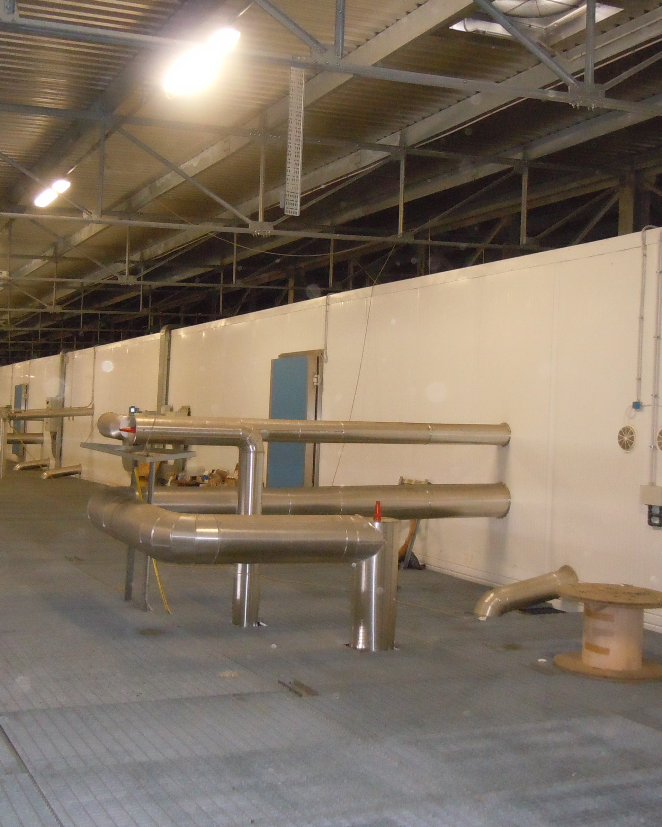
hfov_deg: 37.3
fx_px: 979
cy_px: 405
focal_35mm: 40
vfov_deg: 45.8
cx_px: 298
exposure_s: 1/30
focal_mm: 5.4
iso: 800
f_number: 3.5
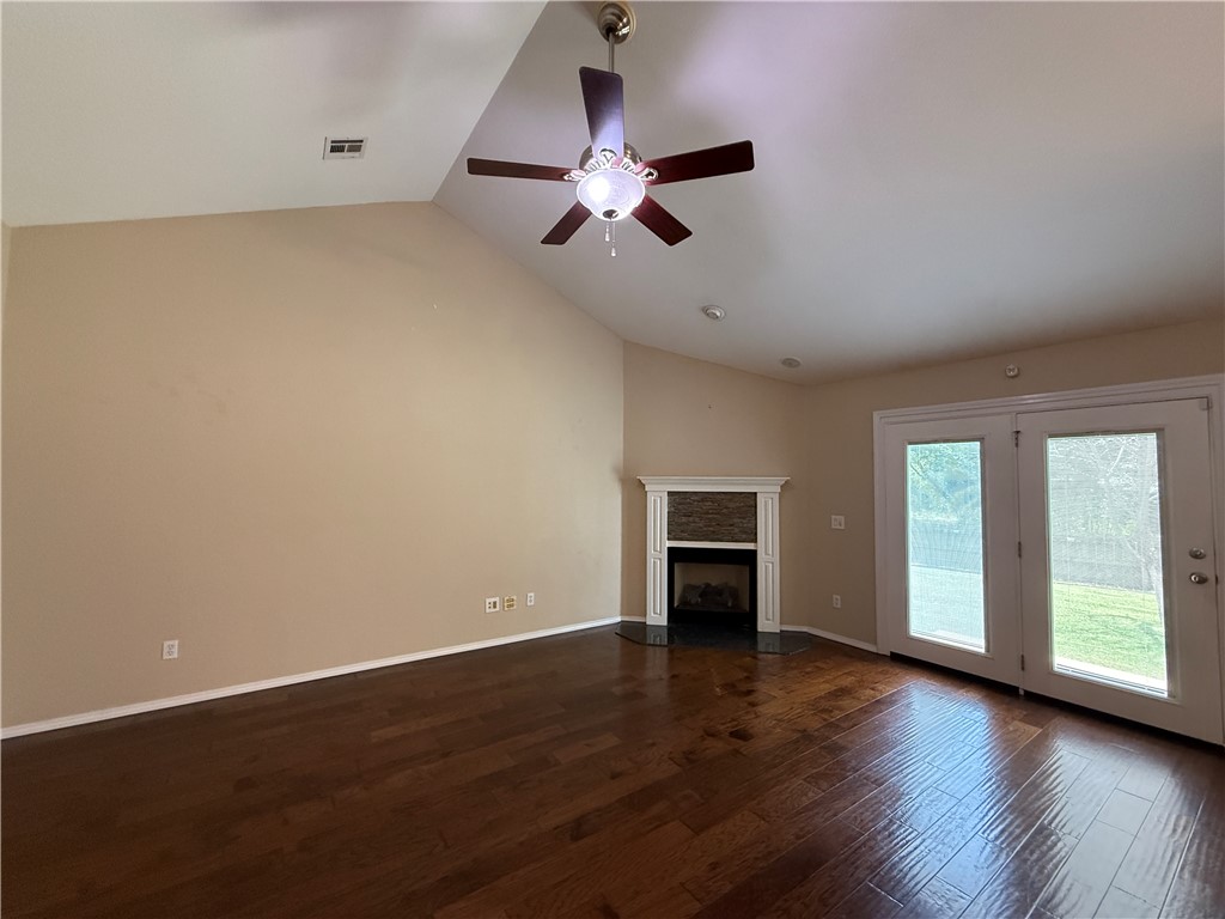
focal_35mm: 14
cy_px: 460
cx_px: 612
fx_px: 495
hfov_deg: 102.1
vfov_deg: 85.7
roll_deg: -0.4
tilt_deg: +2.3
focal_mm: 2.22
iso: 640
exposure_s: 1/120
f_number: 2.2
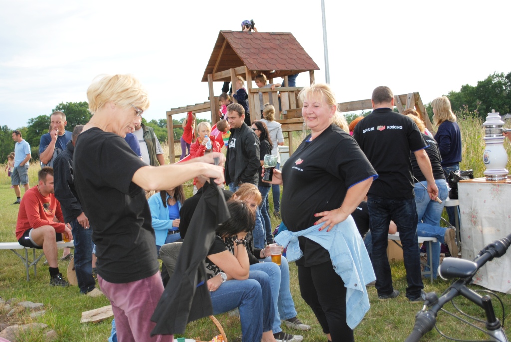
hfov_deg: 41.1
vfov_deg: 28.1
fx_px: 682
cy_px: 171
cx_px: 256
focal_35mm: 48
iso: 100
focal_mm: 32
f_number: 4.8
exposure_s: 1/160
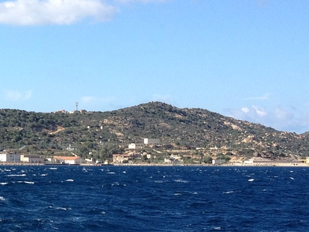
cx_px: -91
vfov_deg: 12.1
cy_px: 158
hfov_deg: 15.4
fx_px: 1089
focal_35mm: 122
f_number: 2.4
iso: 64
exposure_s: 1/1151
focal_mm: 4.28
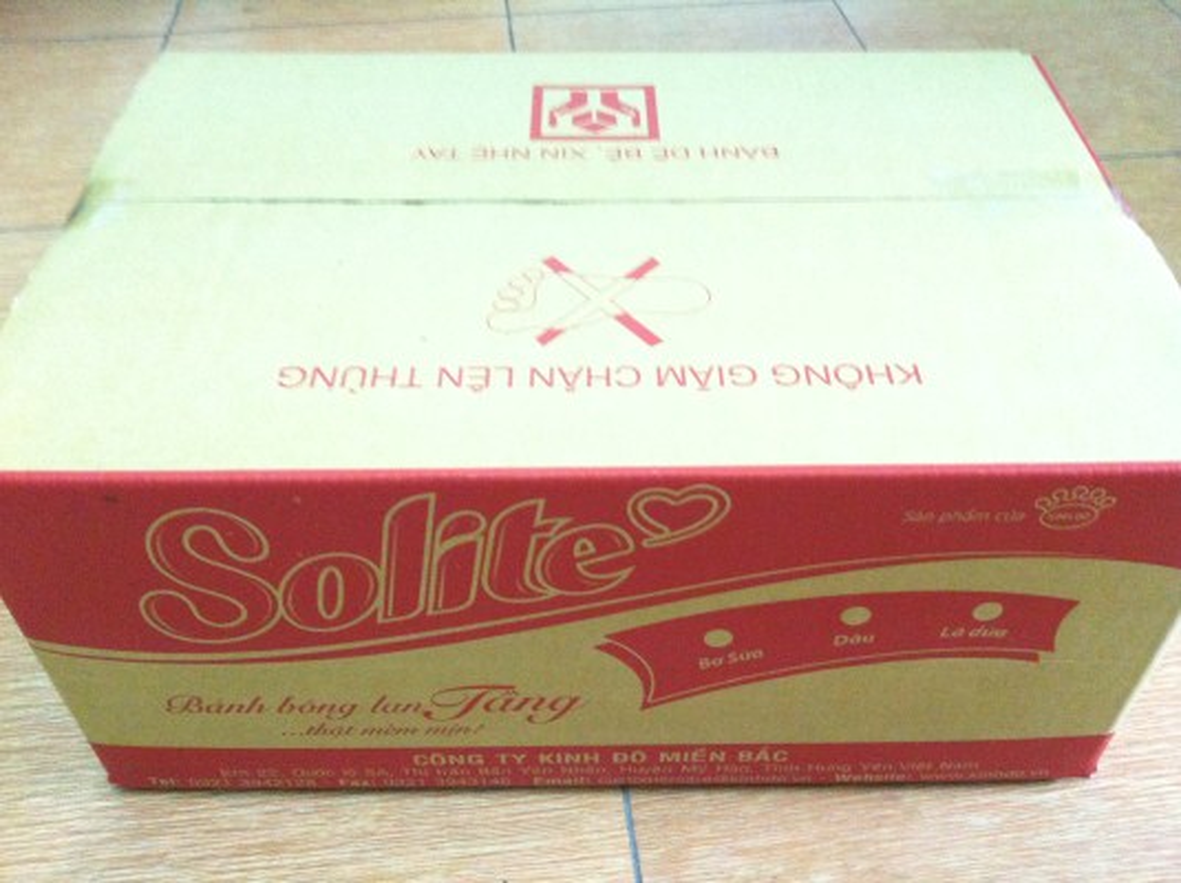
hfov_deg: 52.7
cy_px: 442
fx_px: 1193
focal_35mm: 35
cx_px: 590
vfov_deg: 40.6
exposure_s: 1/15
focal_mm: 3.85
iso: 500
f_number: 2.8
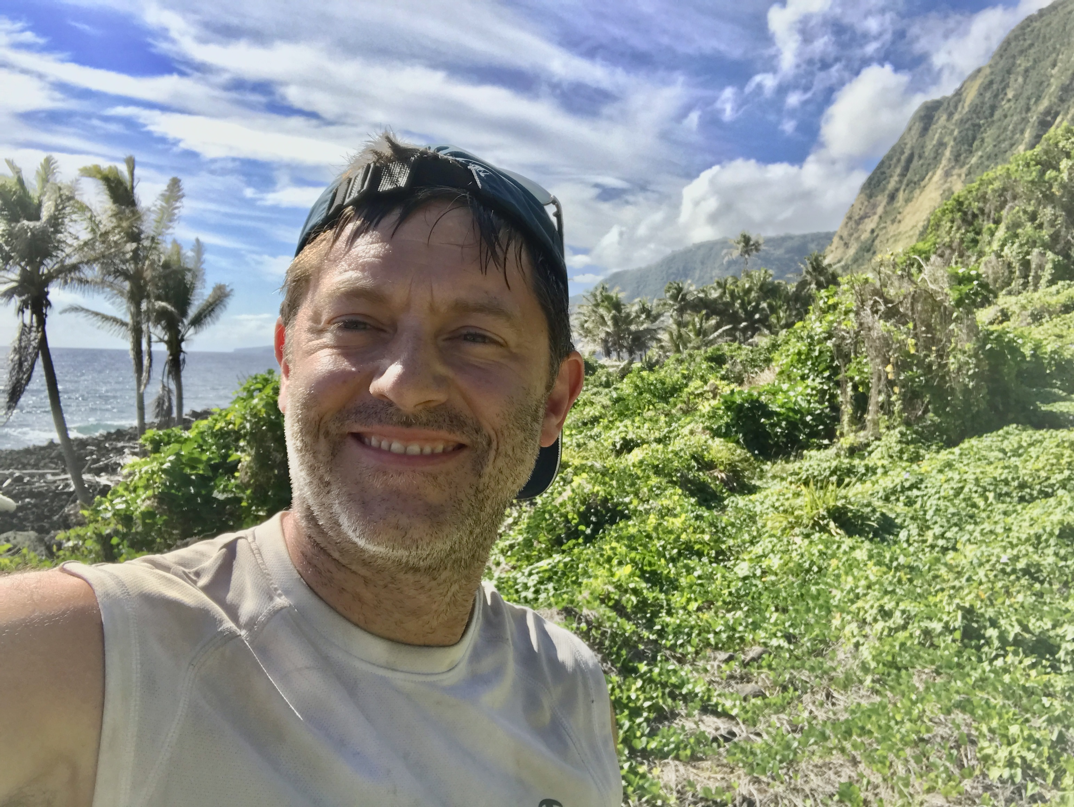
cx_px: 537
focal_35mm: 32
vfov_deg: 44.2
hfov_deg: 56.8
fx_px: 993
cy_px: 404
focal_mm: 2.87
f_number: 2.2
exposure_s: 1/659
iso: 25
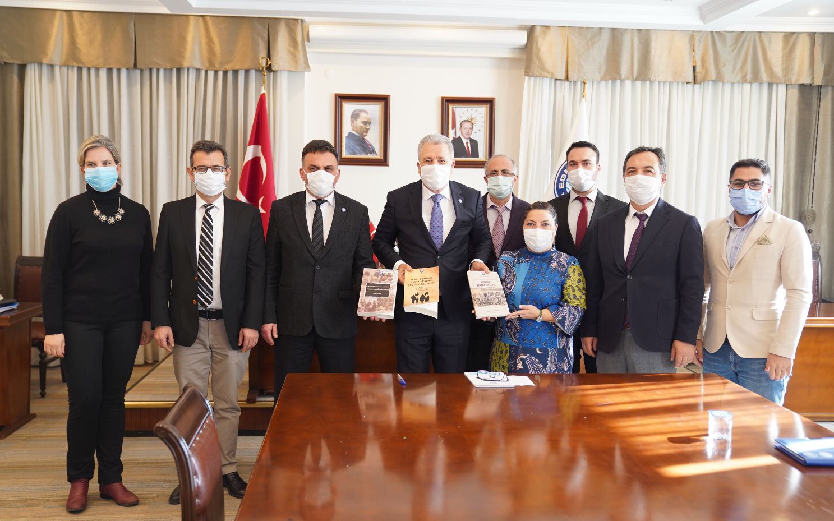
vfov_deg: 37.3
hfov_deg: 56.7
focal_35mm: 34
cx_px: 415
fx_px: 773
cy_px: 272
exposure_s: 1/125
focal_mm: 33
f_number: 3.2
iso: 1250
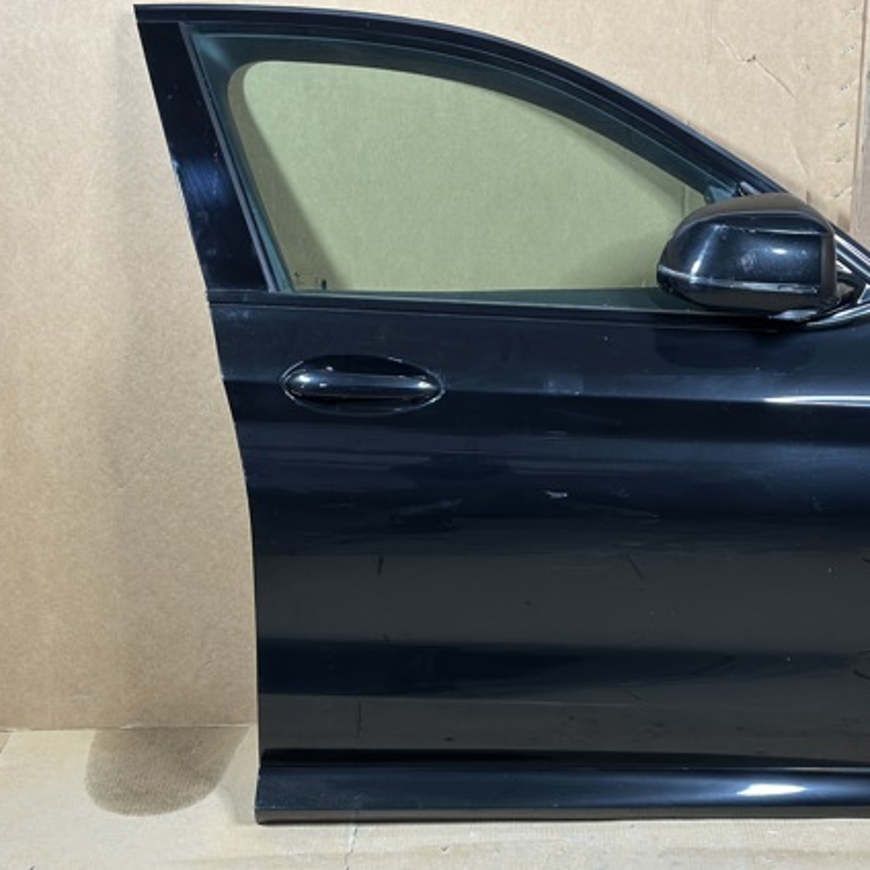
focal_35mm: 64
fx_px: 1820
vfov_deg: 26.9
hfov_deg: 26.8
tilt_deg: -20.6
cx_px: 533
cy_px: 446
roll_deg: +0.2
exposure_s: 1/50
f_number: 1.78
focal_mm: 6.86
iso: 320
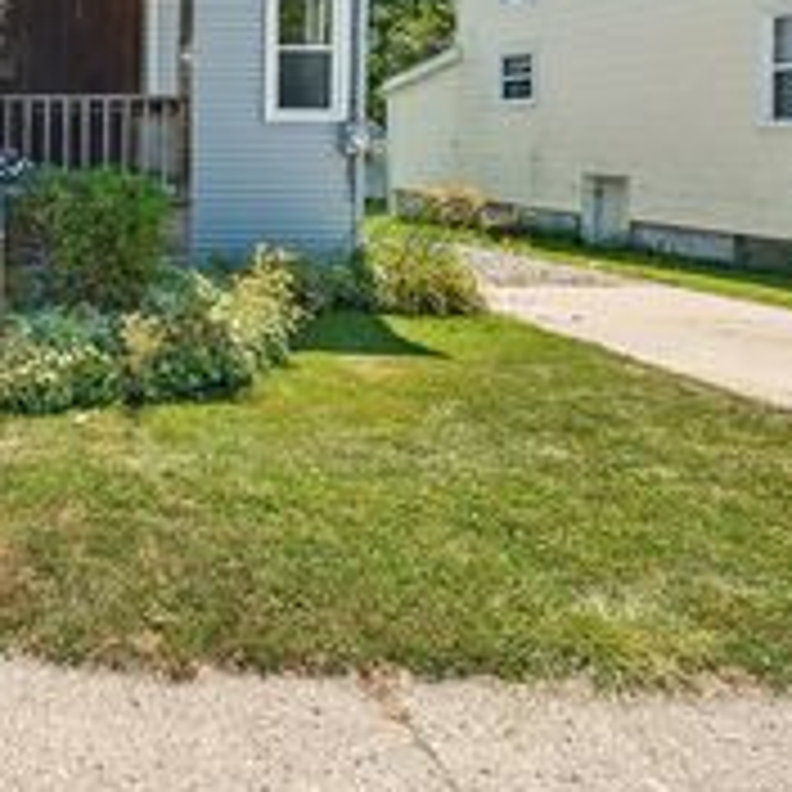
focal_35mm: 29
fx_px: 751
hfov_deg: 45.2
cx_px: -32
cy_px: 155
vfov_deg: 52.0
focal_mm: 12
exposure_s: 1/125
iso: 100
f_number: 9
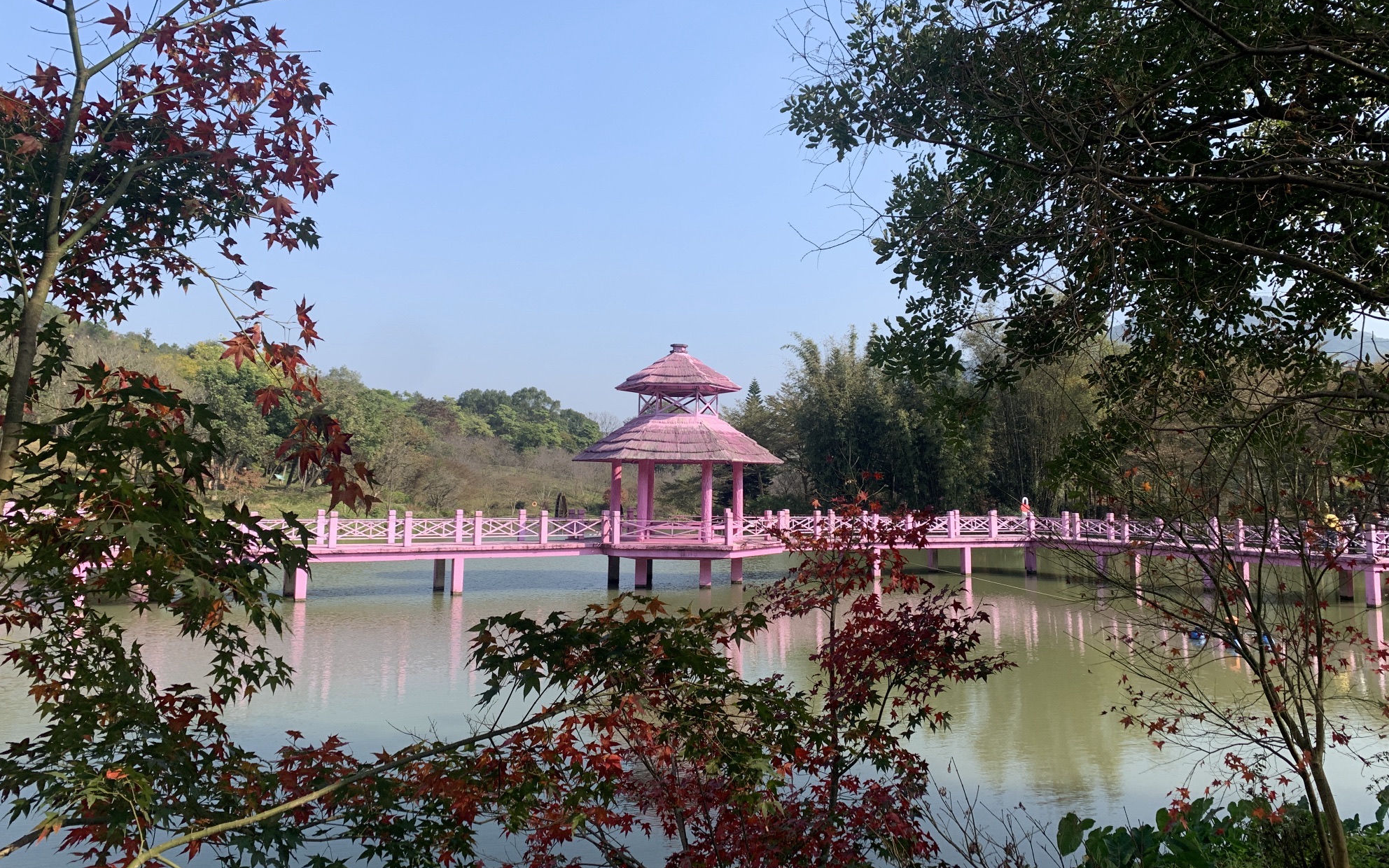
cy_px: 379
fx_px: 1060
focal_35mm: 28
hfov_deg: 66.5
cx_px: 700
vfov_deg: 44.4
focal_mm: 4.25
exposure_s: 1/1560
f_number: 1.8
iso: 25
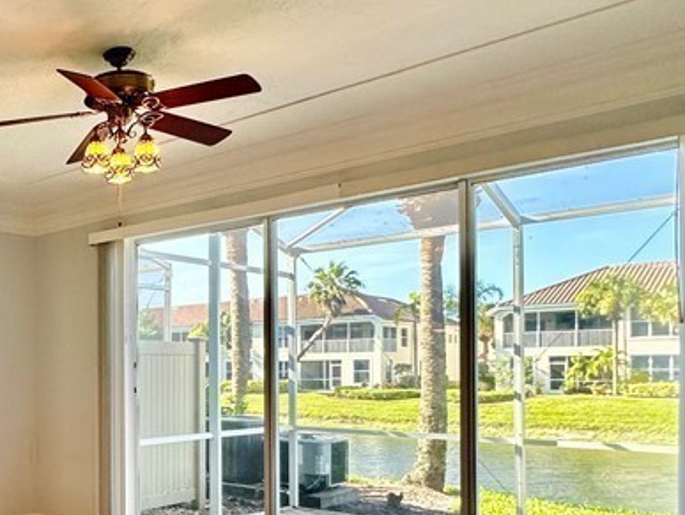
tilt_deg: +0.9
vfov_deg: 38.0
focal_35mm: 37
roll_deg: +0.3
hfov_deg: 42.6
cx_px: -12
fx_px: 733
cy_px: 368
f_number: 2.2
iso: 100
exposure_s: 1/120
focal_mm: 2.22
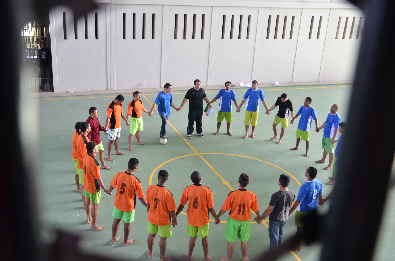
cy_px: 140
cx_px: 182
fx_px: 460
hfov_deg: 46.4
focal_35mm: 42
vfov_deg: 31.7
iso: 500
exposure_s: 1/60
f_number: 4
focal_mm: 24
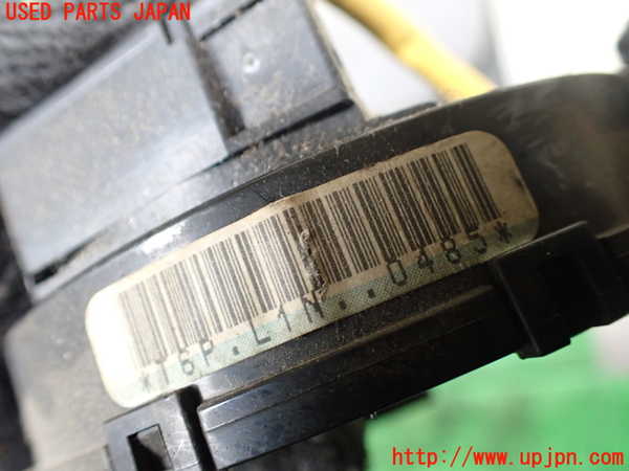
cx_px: 314
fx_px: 545
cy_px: 236
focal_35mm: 30
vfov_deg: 46.8
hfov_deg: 60.0
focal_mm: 5.4
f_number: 2.3
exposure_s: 1/125
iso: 500
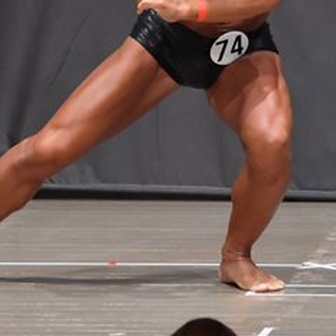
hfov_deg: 2.4
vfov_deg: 2.4
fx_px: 7907
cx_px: 188
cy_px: -33
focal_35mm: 720
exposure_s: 1/400
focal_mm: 170
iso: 8000
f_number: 5.6
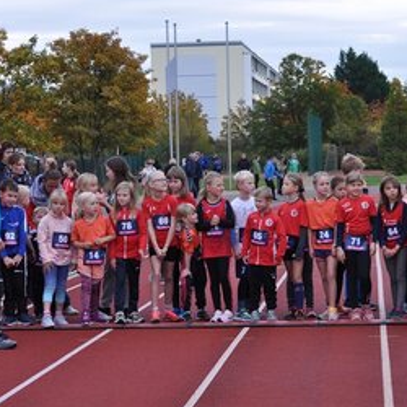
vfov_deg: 13.2
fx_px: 1765
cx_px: 290
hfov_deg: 13.1
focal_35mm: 133
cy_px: 212
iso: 200
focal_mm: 65
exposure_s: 1/125
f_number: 5.6
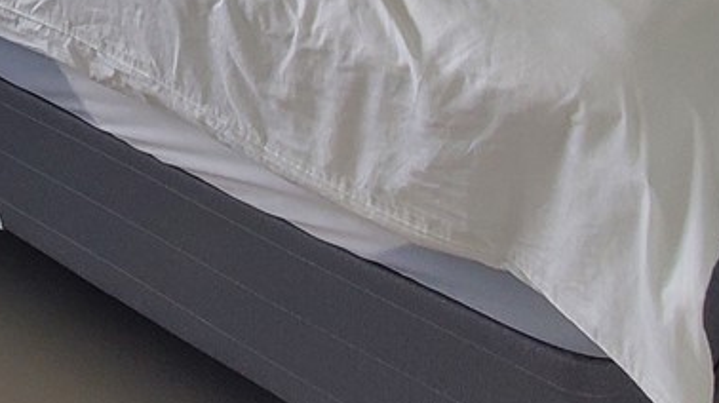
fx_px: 1143
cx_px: -48
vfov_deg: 15.9
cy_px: -390
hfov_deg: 31.5
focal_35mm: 60
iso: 80
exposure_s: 1/60
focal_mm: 1.8
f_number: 2.2
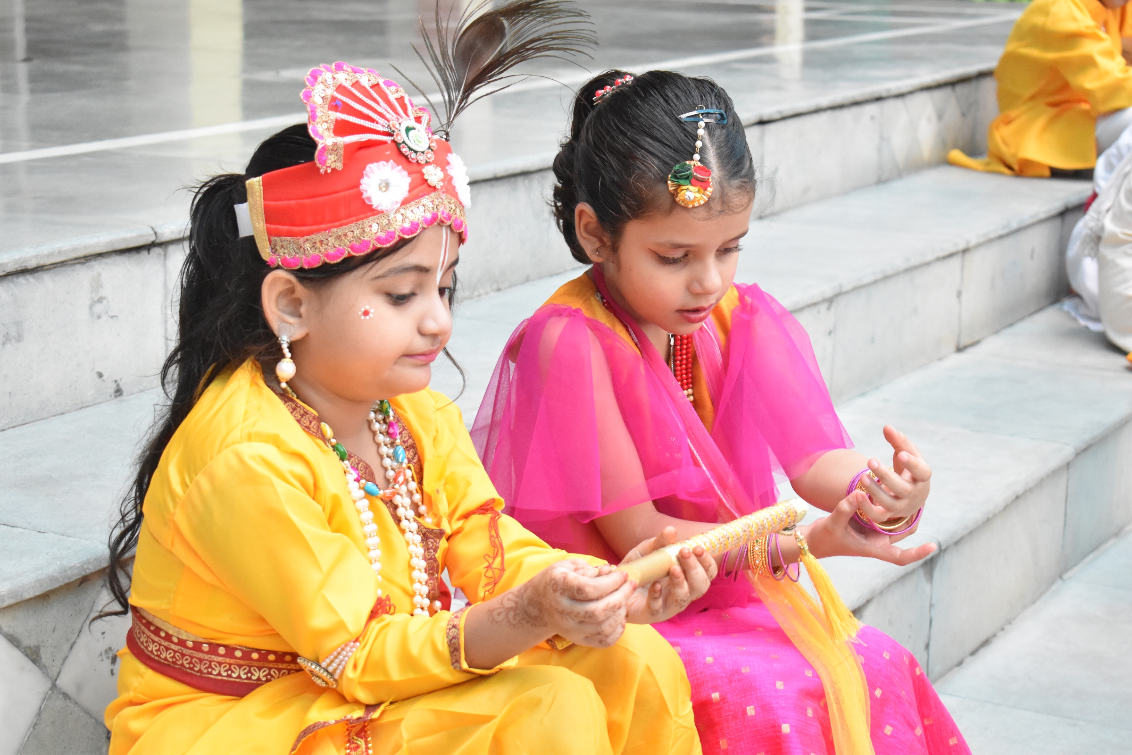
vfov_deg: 18.9
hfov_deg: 28.1
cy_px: 378
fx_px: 2264
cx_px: 566
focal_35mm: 72
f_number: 5.3
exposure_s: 1/250
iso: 3200
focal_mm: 48
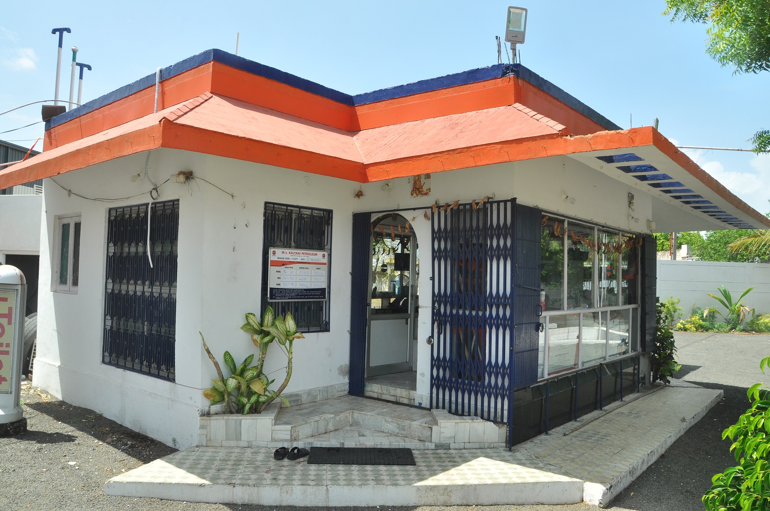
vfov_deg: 47.8
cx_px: 385
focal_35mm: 27
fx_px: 577
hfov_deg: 67.4
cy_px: 256
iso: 200
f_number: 13
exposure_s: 1/125
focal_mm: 18
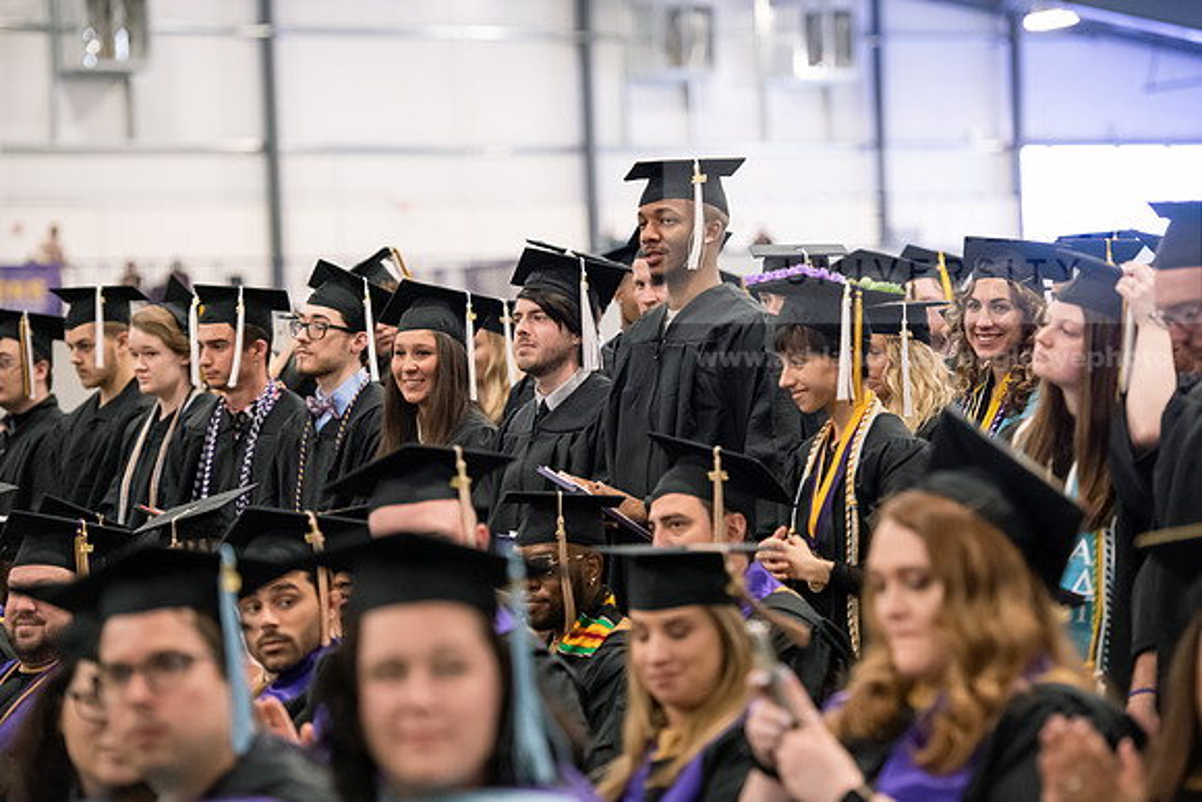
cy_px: 401
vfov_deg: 11.0
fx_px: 4174
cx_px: 601
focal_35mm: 125
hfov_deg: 16.4
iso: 4000
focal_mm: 125
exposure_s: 1/200
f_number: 3.5
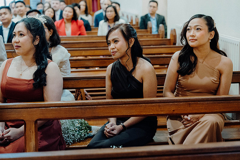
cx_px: 120
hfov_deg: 28.8
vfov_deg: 19.5
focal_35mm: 70
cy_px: 80
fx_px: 467
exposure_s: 1/160
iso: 6400
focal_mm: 70
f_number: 3.5
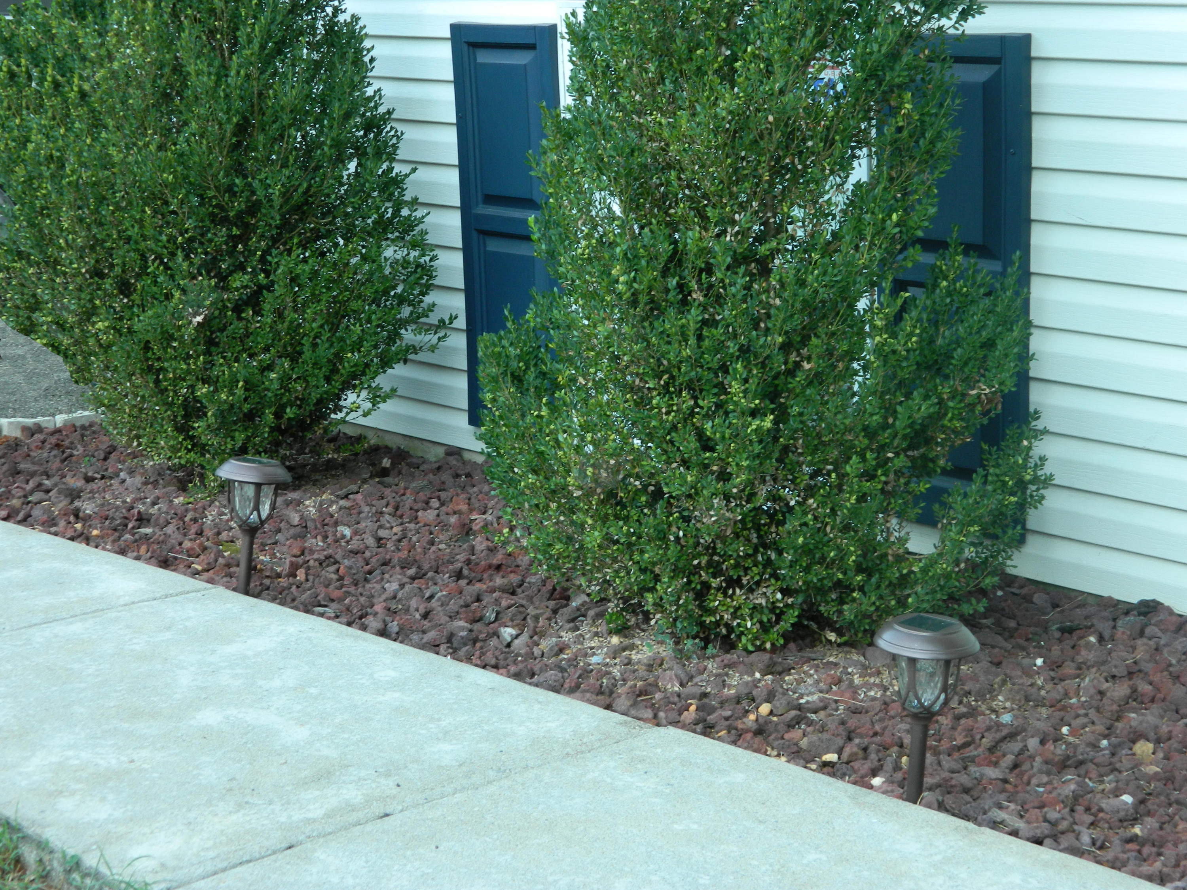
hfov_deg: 27.8
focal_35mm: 70
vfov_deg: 21.0
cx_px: 594
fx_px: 2400
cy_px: 445
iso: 80
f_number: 4
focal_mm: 12.6
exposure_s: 1/50
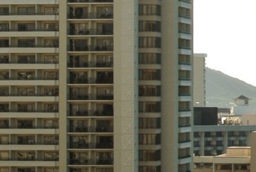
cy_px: 111
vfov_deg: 7.3
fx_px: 1340
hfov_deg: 10.3
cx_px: 446
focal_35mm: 188
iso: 100
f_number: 16
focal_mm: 15.7
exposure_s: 1/60
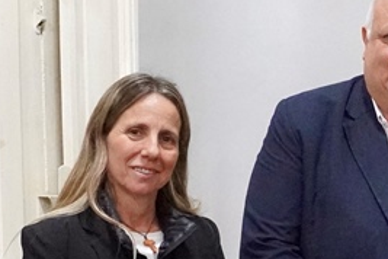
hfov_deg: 21.0
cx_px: 429
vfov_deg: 14.8
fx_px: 991
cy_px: 216
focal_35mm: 92
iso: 6400
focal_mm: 16
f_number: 3.5
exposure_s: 1/100
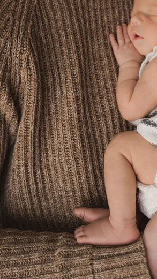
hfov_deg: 16.9
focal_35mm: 71
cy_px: -18
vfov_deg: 27.5
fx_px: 527
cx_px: 102
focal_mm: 29.5
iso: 1000
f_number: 3.5
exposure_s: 1/200
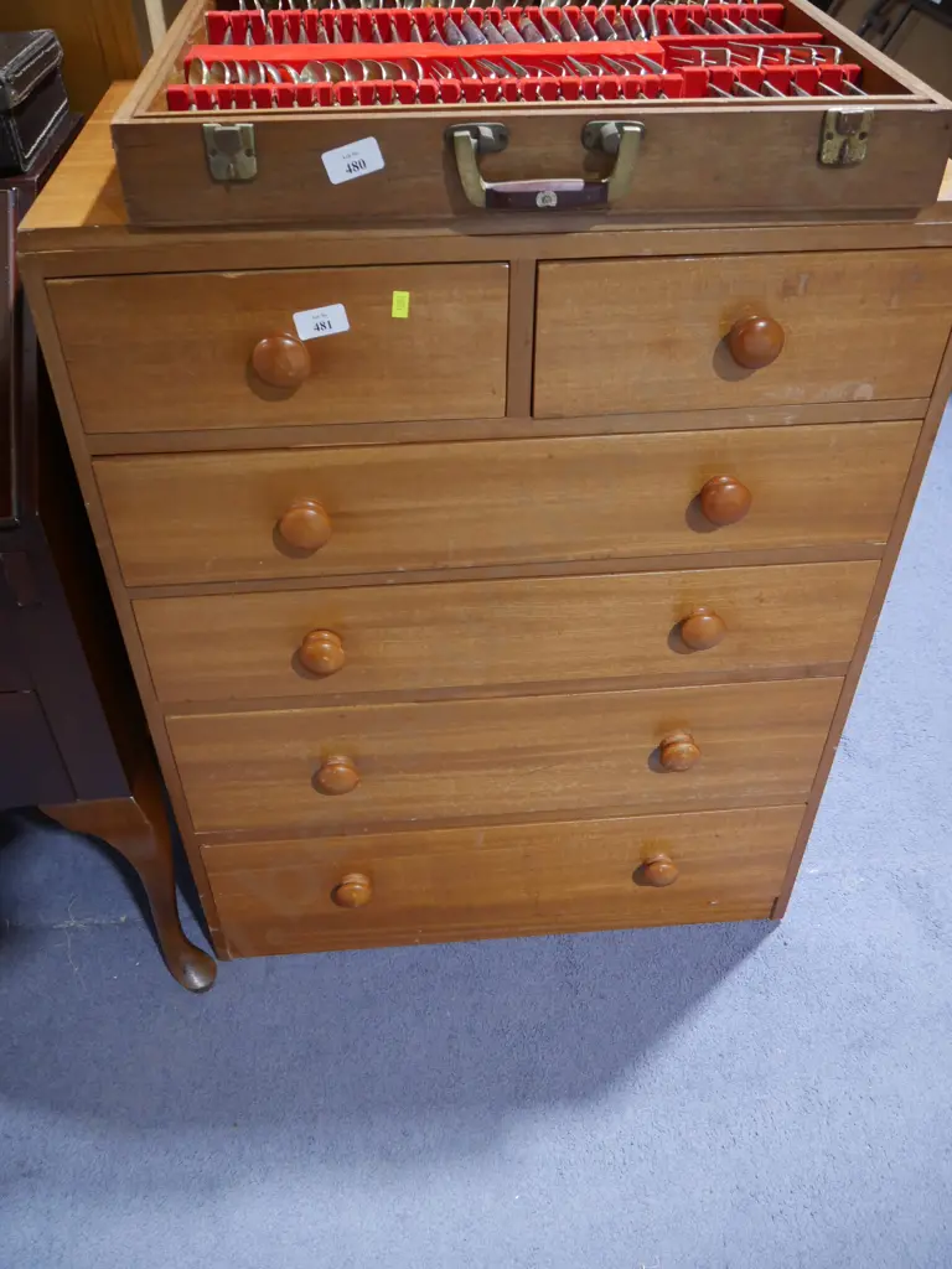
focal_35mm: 30
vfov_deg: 60.0
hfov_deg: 46.8
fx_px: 1100
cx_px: 476
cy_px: 634
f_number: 3.6
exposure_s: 1/60
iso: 800
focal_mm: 15
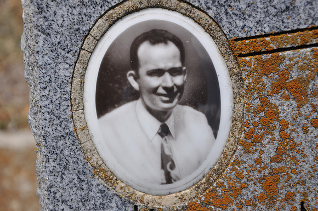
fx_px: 992
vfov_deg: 12.1
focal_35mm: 112
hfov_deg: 18.2
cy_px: 106
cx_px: 159
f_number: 7.1
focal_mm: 75
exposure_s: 1/200
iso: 200
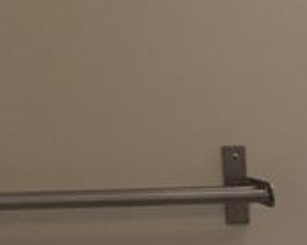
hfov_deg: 14.4
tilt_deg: -12.6
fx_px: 1144
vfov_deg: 11.6
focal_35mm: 126
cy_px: 401
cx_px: 445
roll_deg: +1.0
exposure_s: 1/30
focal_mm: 4.15
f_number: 2.2
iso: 100
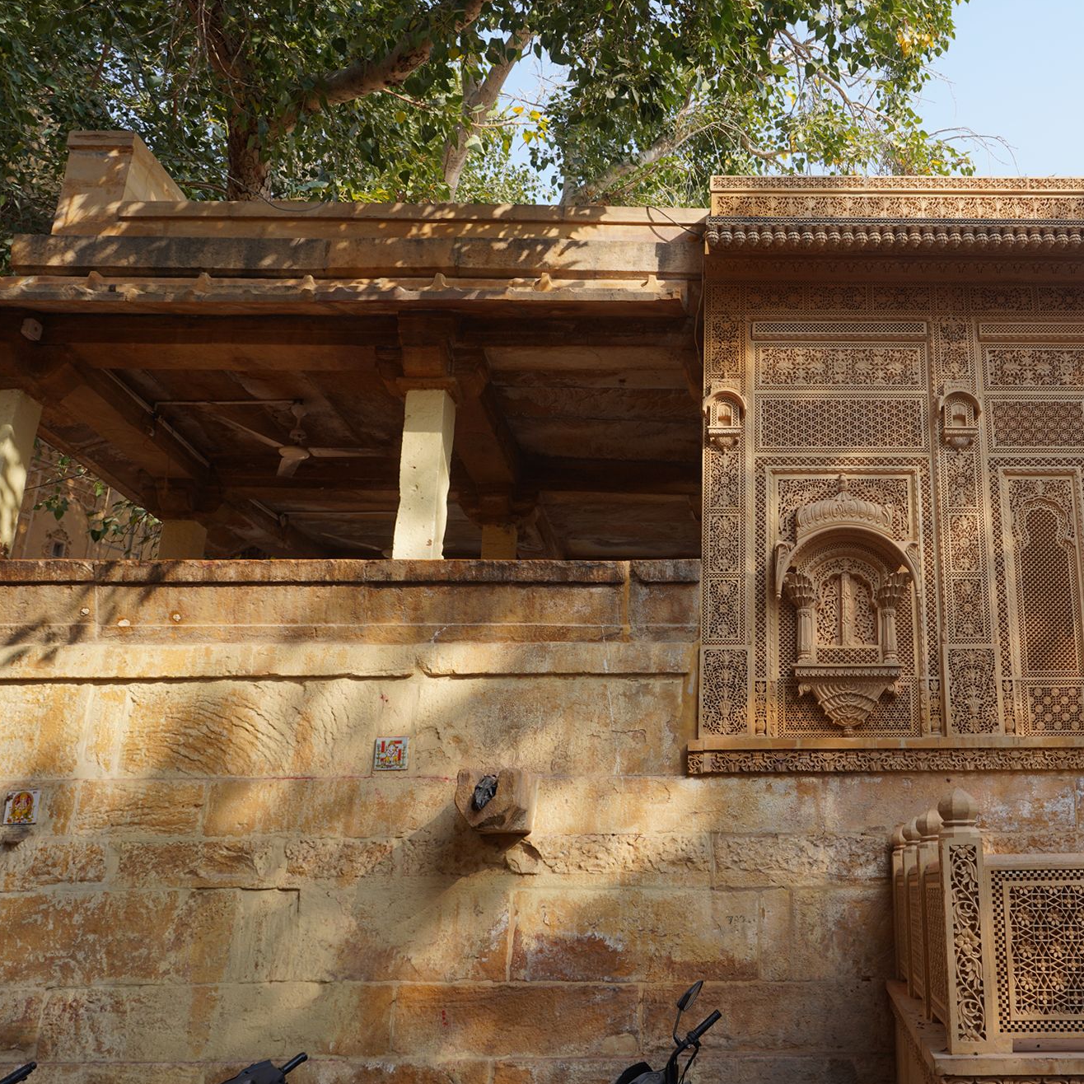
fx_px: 1098
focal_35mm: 31
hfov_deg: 50.7
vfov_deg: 52.5
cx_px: 792
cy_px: 544
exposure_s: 1/100
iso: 100
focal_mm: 24
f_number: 8
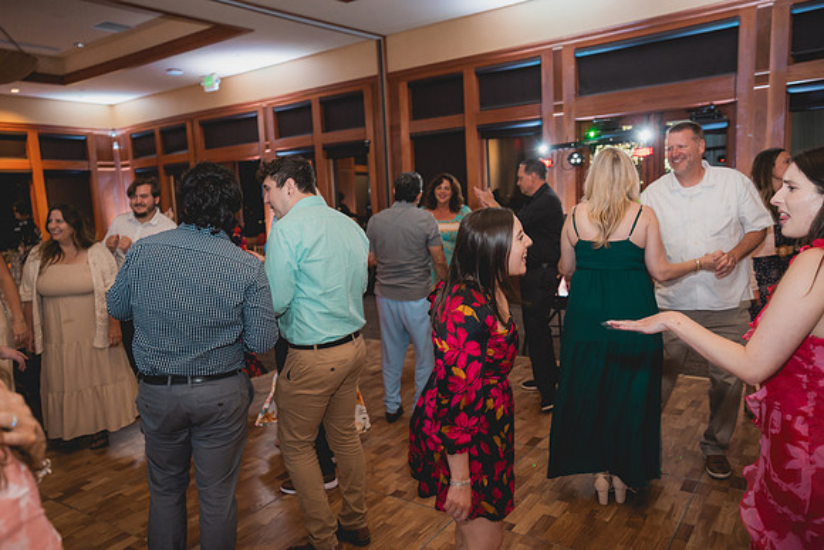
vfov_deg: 46.4
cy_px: 275
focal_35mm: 28
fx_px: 641
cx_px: 412
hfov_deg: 65.5
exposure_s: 1/40
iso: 2500
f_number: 2.8
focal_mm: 28
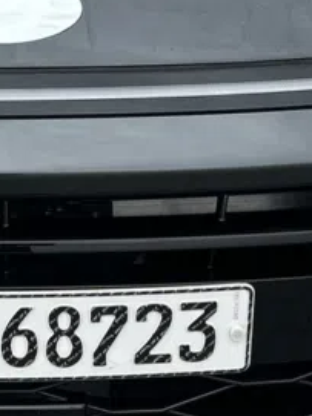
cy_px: -190
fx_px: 1576
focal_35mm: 131
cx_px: -45
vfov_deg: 14.2
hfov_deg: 11.1
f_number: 1.5
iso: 50
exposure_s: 1/2513
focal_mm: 5.7
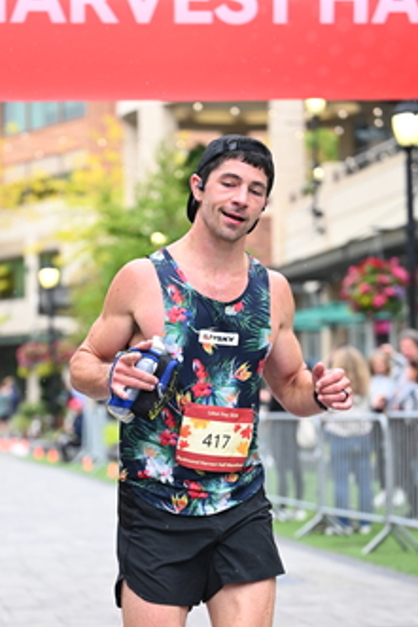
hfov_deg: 11.8
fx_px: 2022
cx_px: 141
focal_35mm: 116
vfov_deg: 17.6
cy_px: 397
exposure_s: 1/1250
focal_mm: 70
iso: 1250
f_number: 2.8
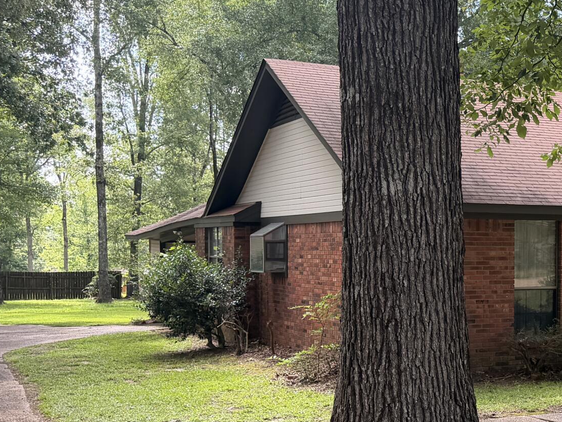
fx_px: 1055
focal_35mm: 65
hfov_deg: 27.6
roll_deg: -0.4
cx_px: 593
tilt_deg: +2.6
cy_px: 253
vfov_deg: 22.6
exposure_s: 1/677
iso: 100
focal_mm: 6.76
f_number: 1.78
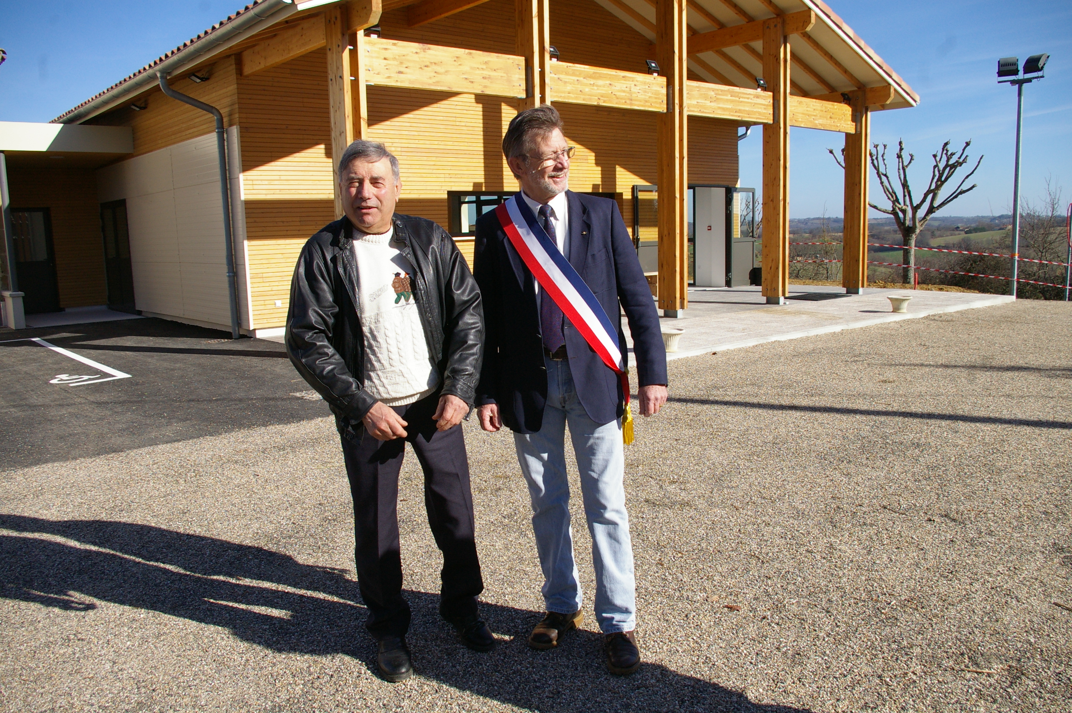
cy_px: 356
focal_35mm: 30
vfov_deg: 43.5
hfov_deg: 62.0
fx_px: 893
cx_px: 536
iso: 400
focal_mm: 20
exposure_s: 1/750
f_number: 9.5
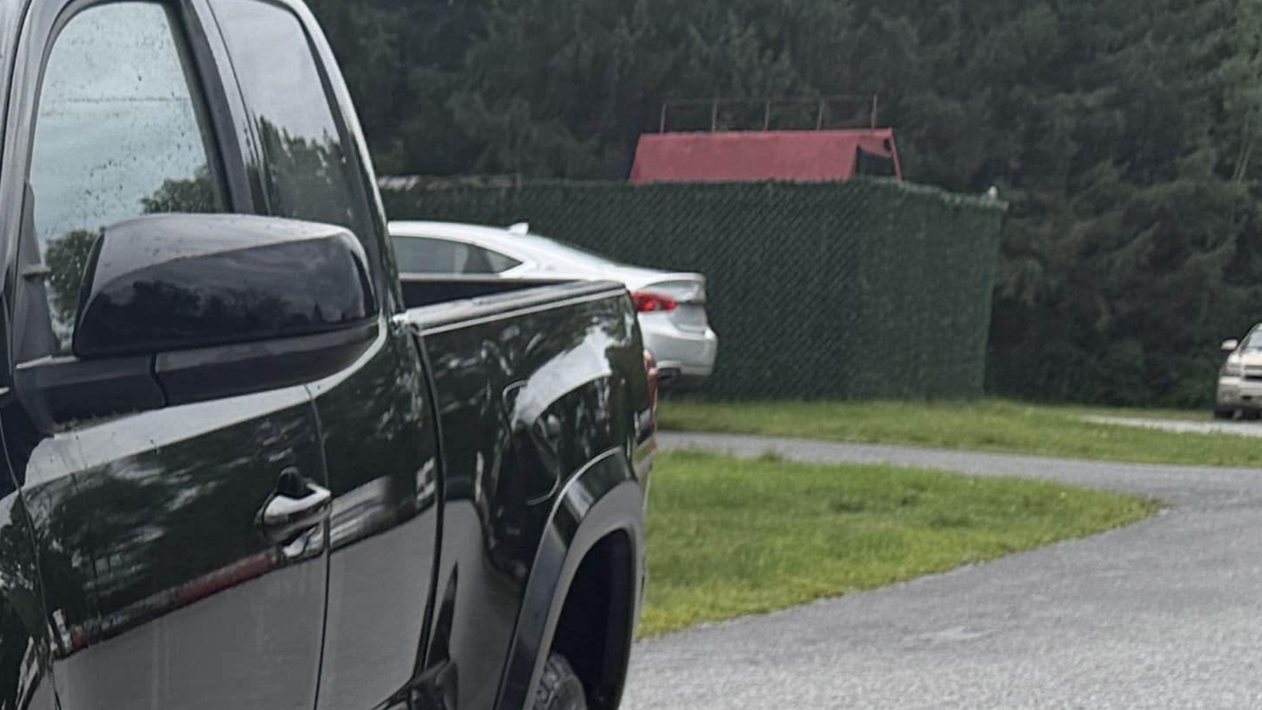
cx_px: -671
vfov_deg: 11.1
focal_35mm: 104
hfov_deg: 18.1
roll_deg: -1.0
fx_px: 3480
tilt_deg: -12.9
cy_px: 1156
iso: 80
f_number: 1.78
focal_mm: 6.76
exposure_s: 1/2907
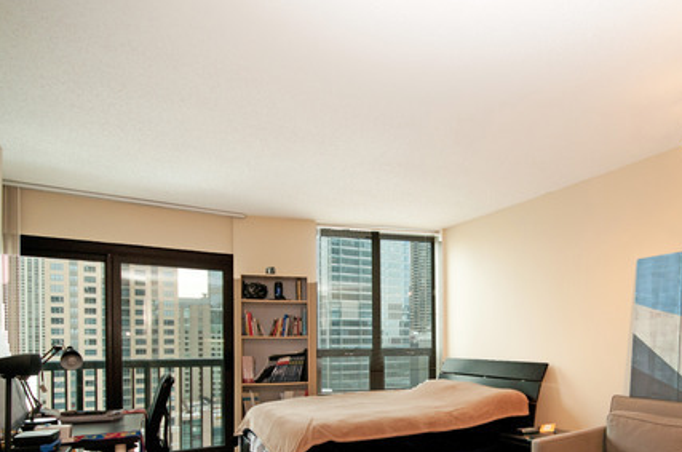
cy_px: 338
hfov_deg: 70.3
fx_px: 468
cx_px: 447
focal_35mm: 25
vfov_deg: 49.5
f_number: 7.1
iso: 800
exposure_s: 1/4
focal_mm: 11
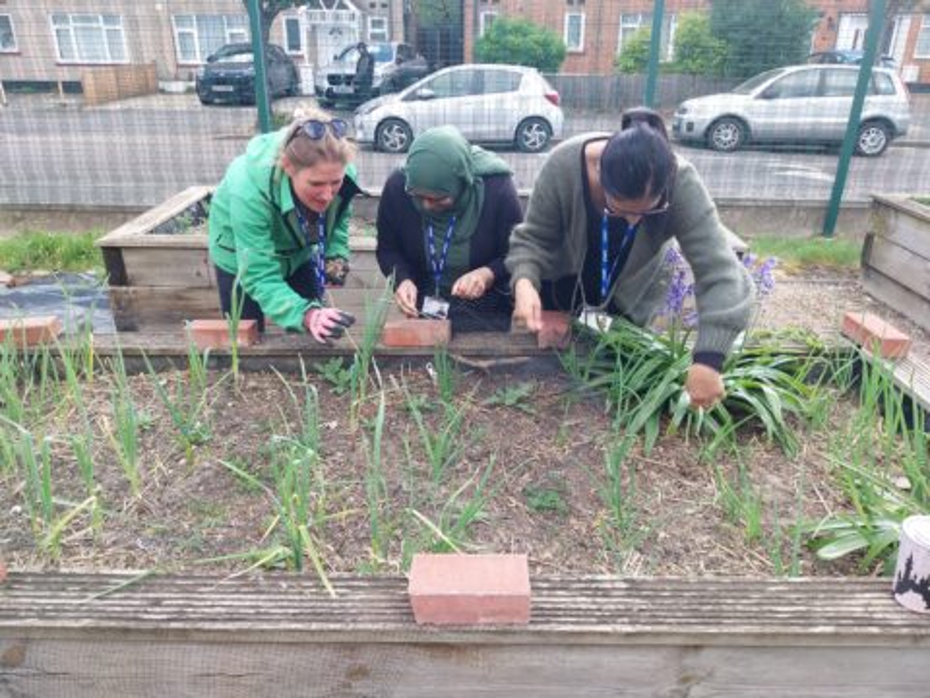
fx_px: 699
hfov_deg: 67.3
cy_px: 349
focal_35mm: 26
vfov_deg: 53.1
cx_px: 465
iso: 25
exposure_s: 1/138
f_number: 1.8
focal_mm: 4
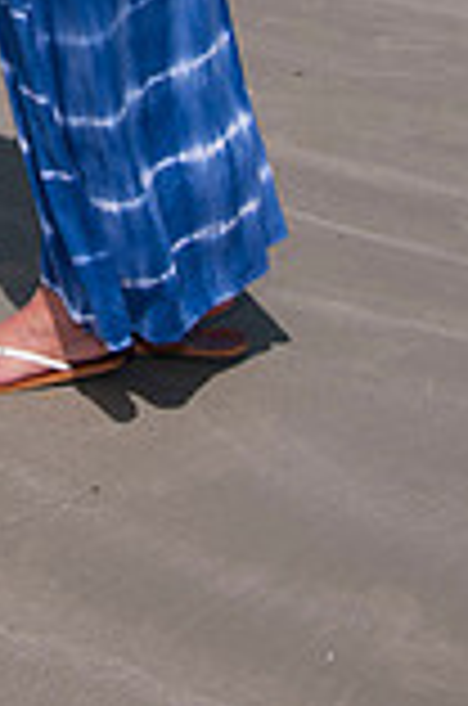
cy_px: -301
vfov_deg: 14.1
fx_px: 2703
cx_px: -142
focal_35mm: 138
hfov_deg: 9.7
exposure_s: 1/250
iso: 100
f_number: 11
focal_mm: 32
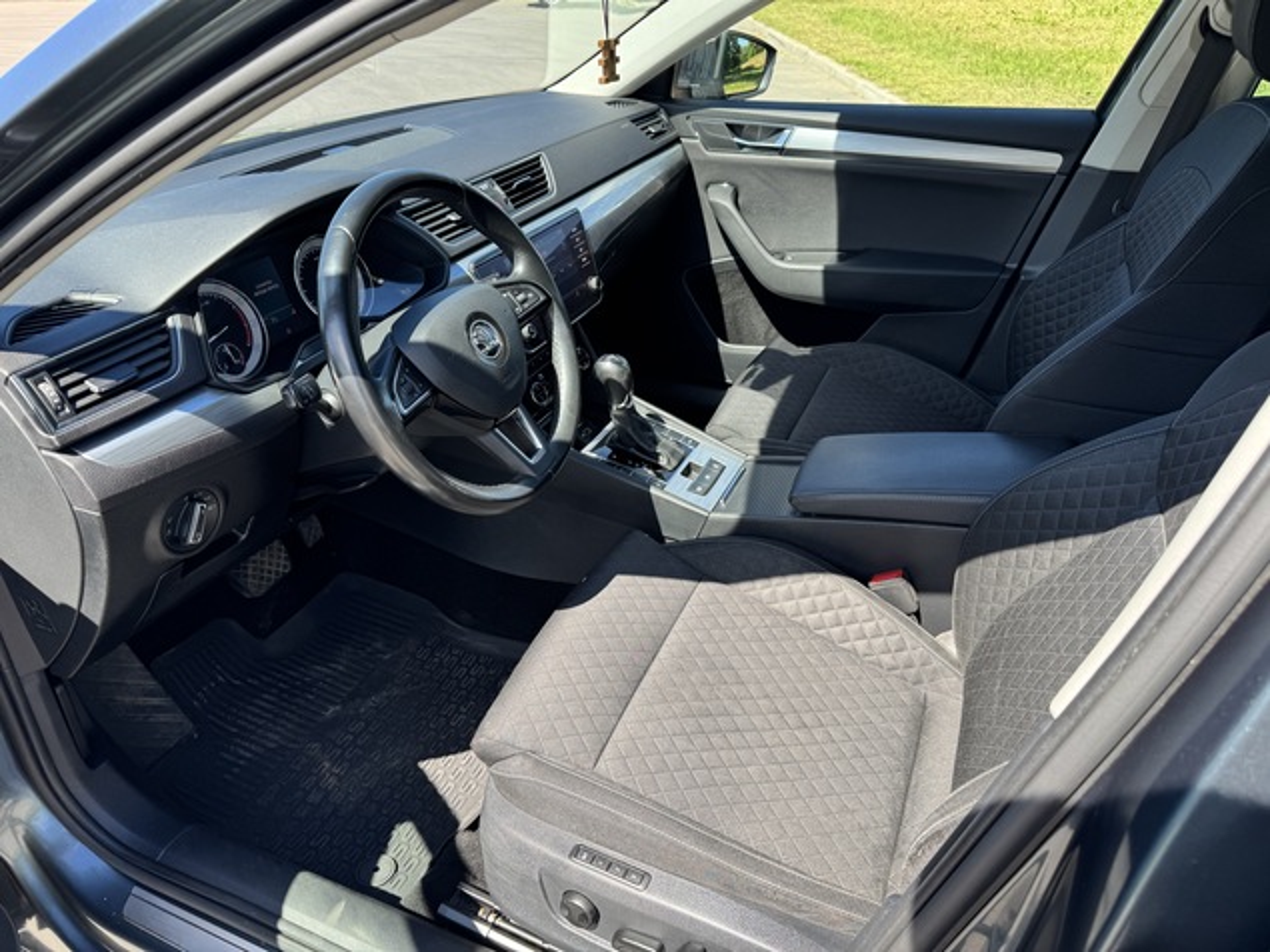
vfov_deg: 56.8
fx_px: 880
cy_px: 476
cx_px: 635
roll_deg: +0.6
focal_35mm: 24
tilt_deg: -32.3
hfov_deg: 71.6
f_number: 1.78
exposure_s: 1/593
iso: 80
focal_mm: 6.76
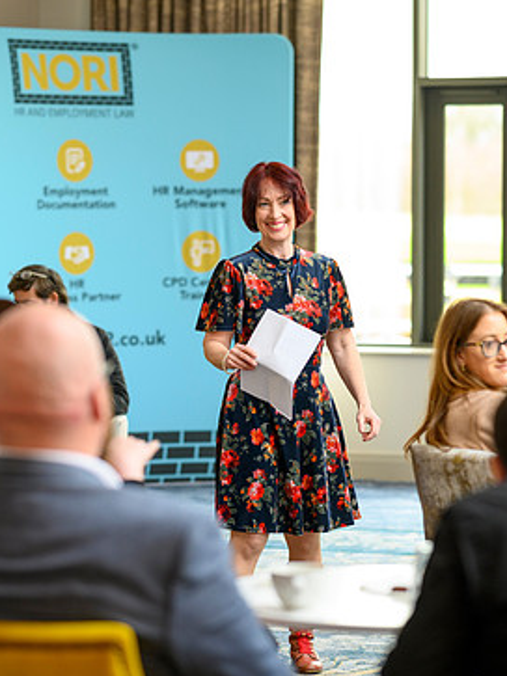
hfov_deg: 11.1
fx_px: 2599
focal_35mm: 133
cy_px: 358
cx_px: 324
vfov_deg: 14.8
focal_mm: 85
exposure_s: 1/200
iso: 640
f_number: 2.2
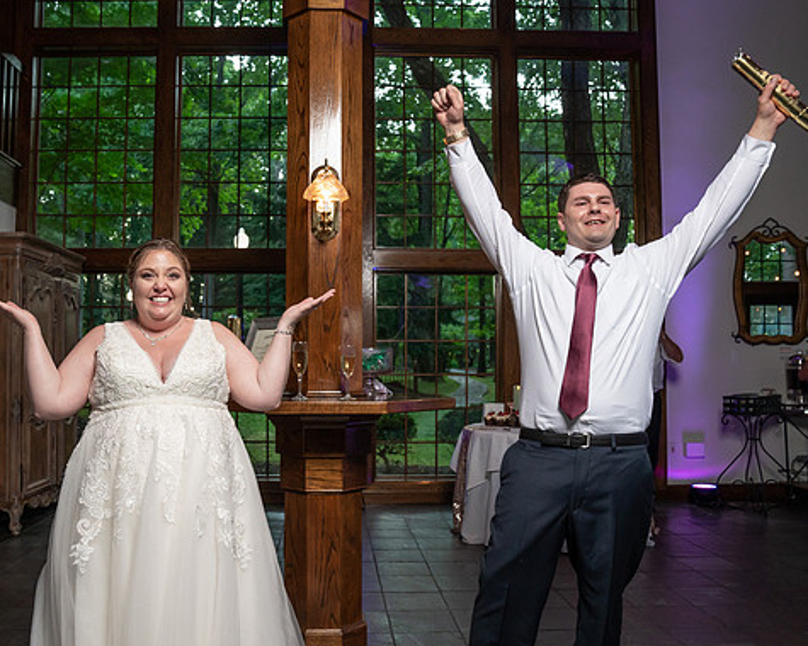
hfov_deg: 56.8
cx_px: 330
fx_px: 741
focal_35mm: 31
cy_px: 327
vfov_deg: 47.1
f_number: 5.6
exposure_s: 1/200
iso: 2000
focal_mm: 26
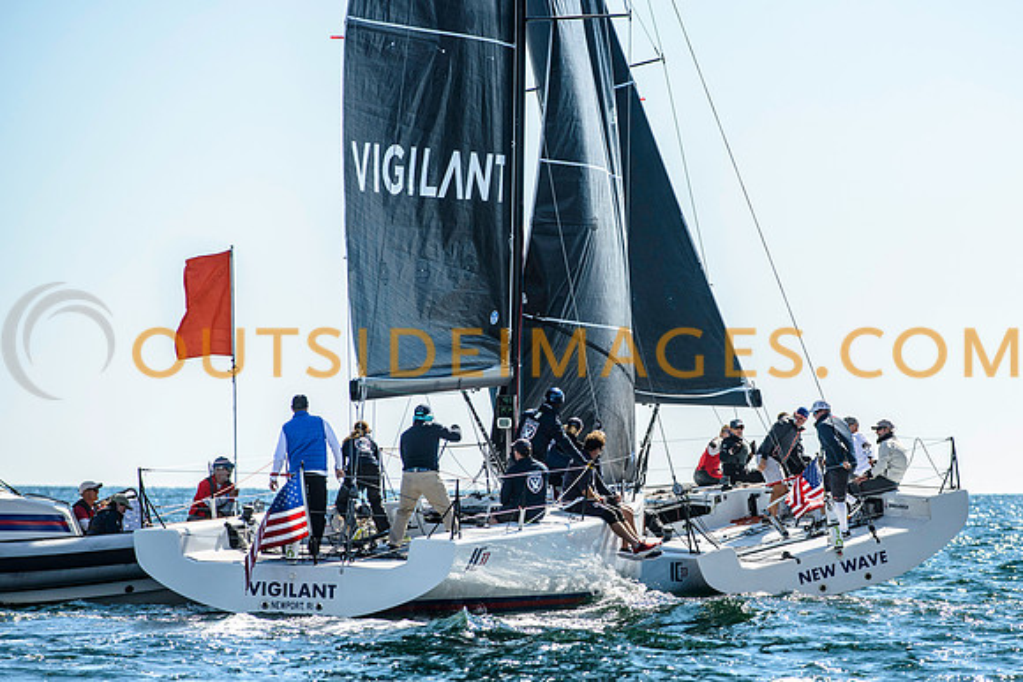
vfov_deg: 5.7
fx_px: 6902
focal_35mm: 243
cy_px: 417
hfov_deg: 8.5
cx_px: 655
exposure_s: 1/2000
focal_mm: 185
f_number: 5
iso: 250
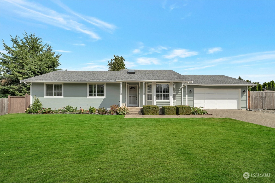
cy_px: 92
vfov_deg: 73.7
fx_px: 122
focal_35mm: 16
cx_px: 138
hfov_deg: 96.7
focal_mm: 16
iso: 100
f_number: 8
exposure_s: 1/200
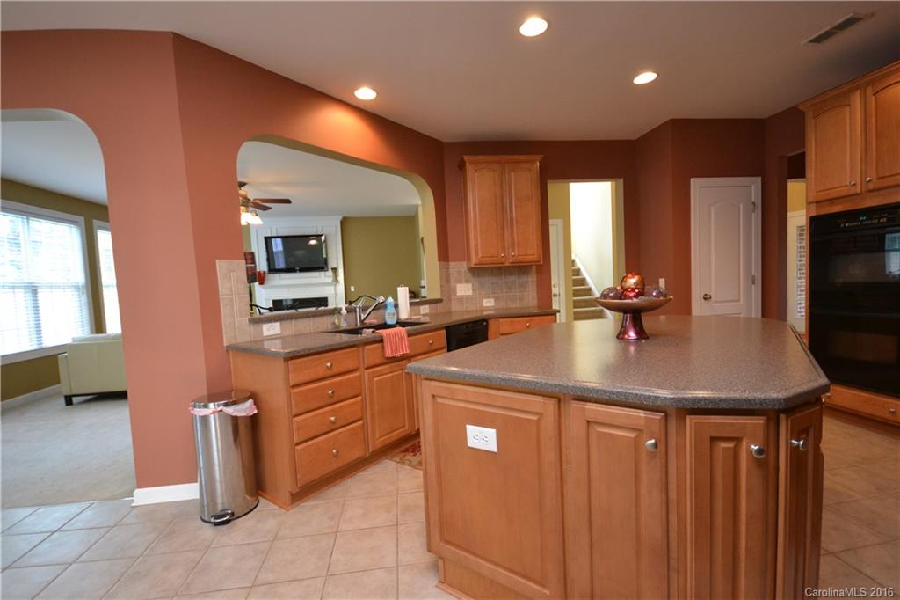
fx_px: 375
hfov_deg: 100.4
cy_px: 300
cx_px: 450
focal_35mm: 15
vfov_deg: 77.3
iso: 1250
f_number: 4
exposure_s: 1/60
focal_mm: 10
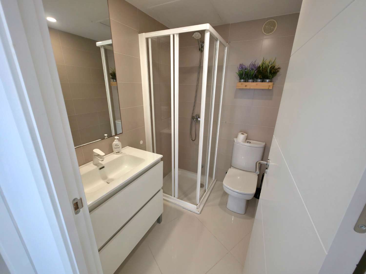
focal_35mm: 13
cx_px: 183
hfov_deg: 106.2
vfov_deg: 89.9
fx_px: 137
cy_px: 137
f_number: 1.9
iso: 80
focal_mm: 2.2
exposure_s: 1/50.3
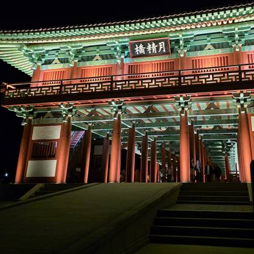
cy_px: 91
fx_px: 291
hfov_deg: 46.6
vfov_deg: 46.7
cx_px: 165
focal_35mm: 35
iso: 1250
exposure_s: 1/100
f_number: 1.7
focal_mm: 6.3
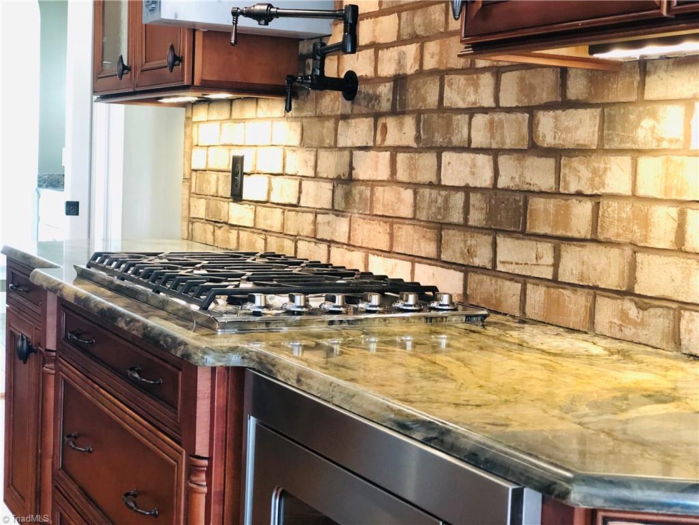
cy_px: 262
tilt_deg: -6.6
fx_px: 1151
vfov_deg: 25.7
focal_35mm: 57
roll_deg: -2.4
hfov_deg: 33.8
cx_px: 350
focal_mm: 6.6
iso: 320
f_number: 2.8
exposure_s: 1/30
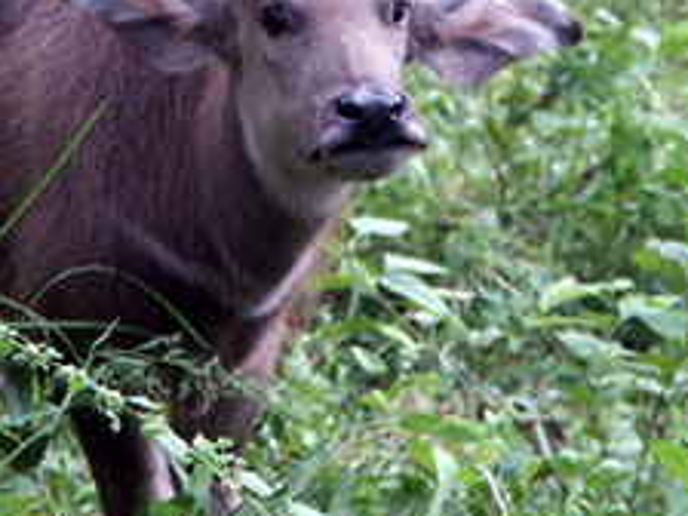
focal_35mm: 345
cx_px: 280
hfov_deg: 5.7
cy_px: 86
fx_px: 6857
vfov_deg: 4.3
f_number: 3.5
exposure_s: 1/60
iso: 200
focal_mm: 44.63
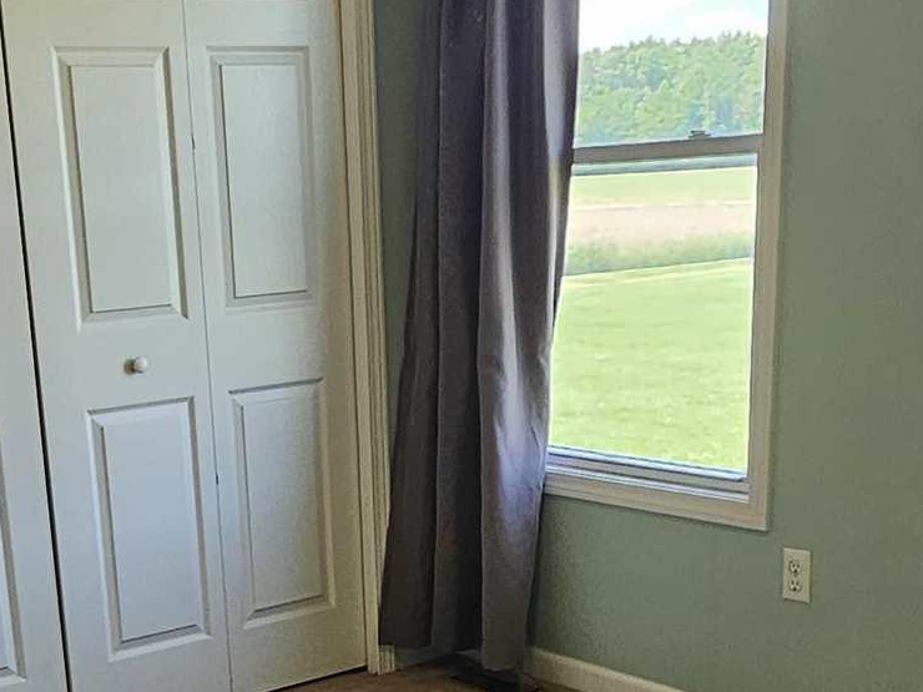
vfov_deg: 25.3
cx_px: 306
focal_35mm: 54
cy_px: 734
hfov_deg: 35.2
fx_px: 1440
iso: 80
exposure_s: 1/60
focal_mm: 2.2
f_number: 2.2
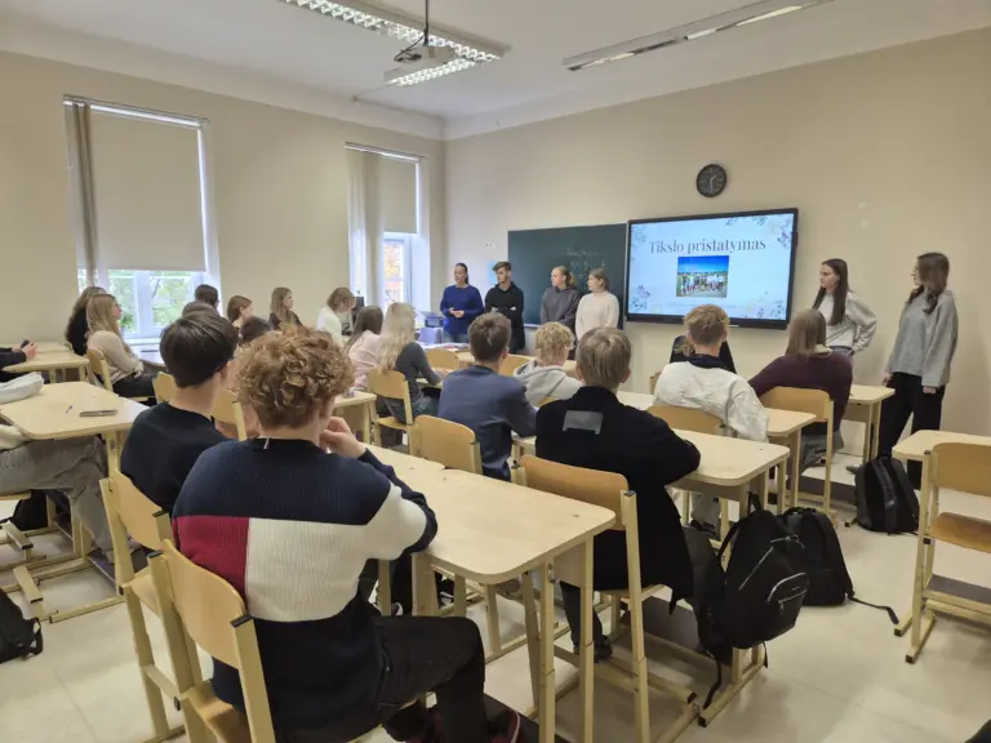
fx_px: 658
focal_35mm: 23
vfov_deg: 58.9
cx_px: 496
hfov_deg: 73.9
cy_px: 372
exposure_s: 1/100
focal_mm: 5.4
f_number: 1.8
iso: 250
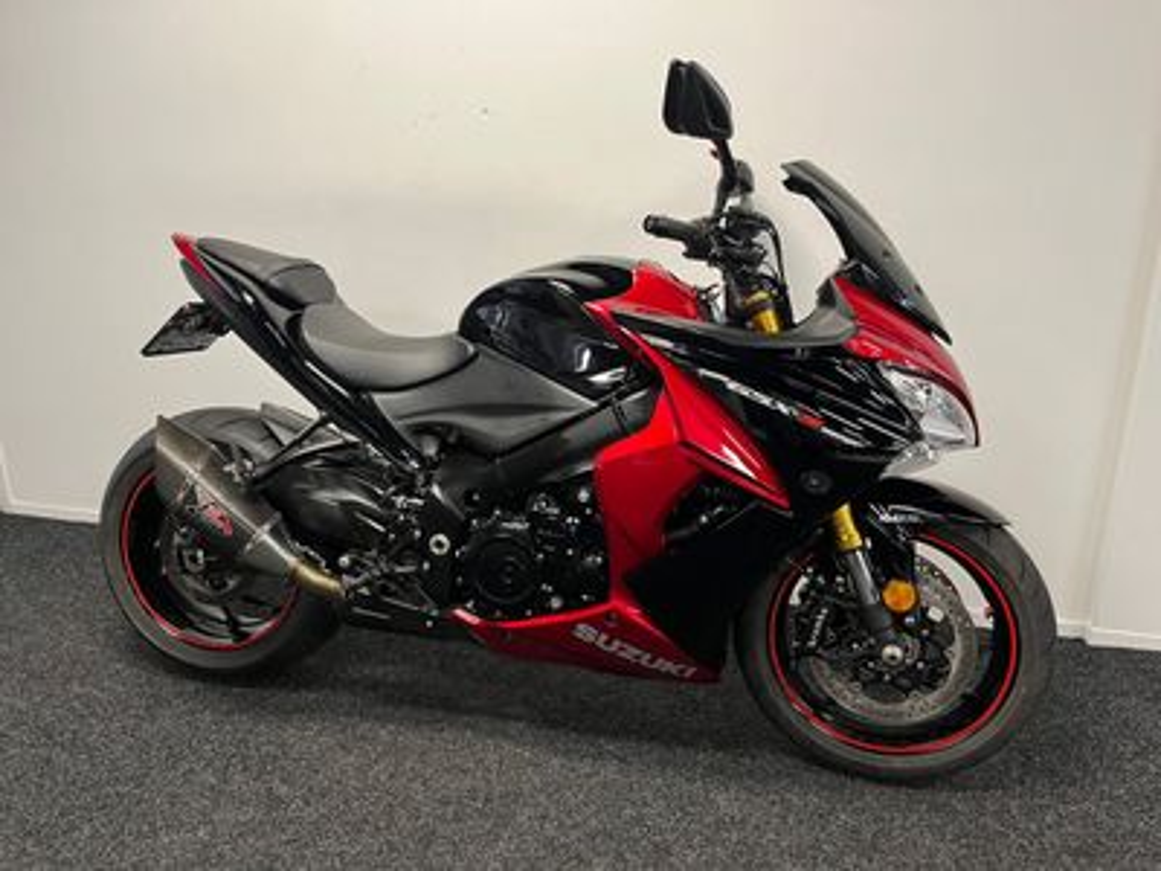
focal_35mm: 26
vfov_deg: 53.1
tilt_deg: -16.4
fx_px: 872
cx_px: 580
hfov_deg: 67.3
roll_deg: +0.1
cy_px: 436
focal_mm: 5.1
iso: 100
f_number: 1.6
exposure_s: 1/50
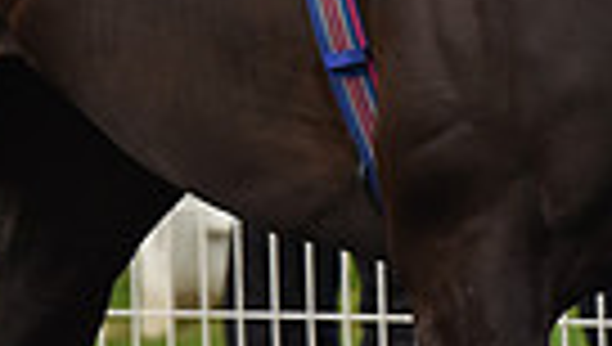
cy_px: -497
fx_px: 12694
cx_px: 590
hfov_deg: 2.8
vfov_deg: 1.6
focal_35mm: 781
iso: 1250
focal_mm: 175
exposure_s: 1/2500
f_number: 5.6
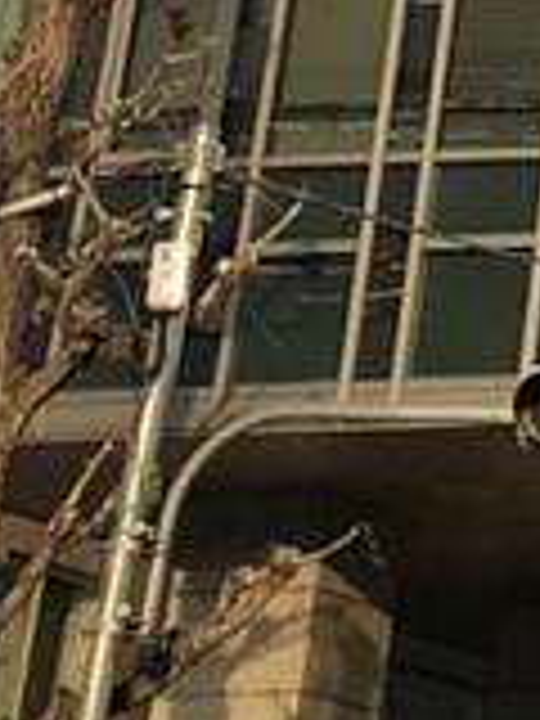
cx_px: 1418
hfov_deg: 7.3
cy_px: -1285
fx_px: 3890
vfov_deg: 9.0
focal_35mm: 187
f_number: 1.8
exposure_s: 1/528
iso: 20
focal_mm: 4
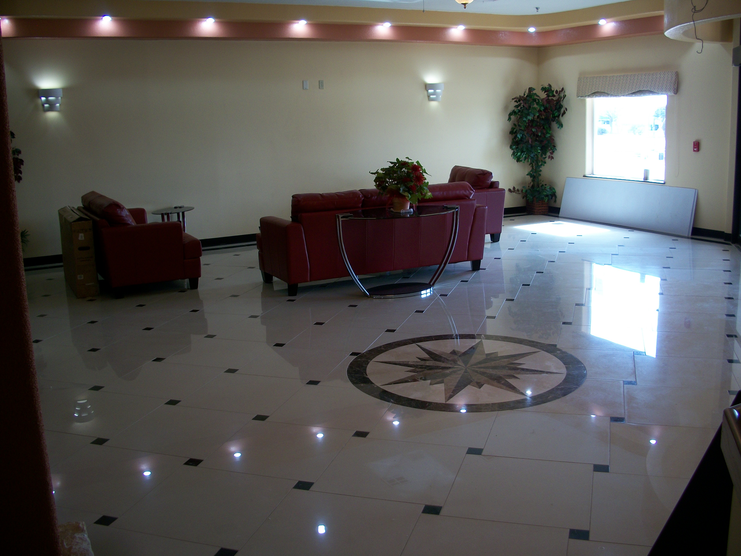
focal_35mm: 35
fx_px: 749
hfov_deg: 52.6
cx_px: 370
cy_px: 278
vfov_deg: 40.7
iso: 80
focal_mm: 6.3
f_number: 3.1
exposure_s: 1/40
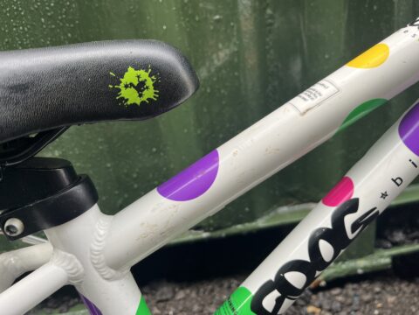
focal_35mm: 26
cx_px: 210
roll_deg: +6.9
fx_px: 315
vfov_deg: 53.1
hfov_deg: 67.3
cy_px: 158
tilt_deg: -17.4
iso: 64
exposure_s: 1/121
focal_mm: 5.1
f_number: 1.6
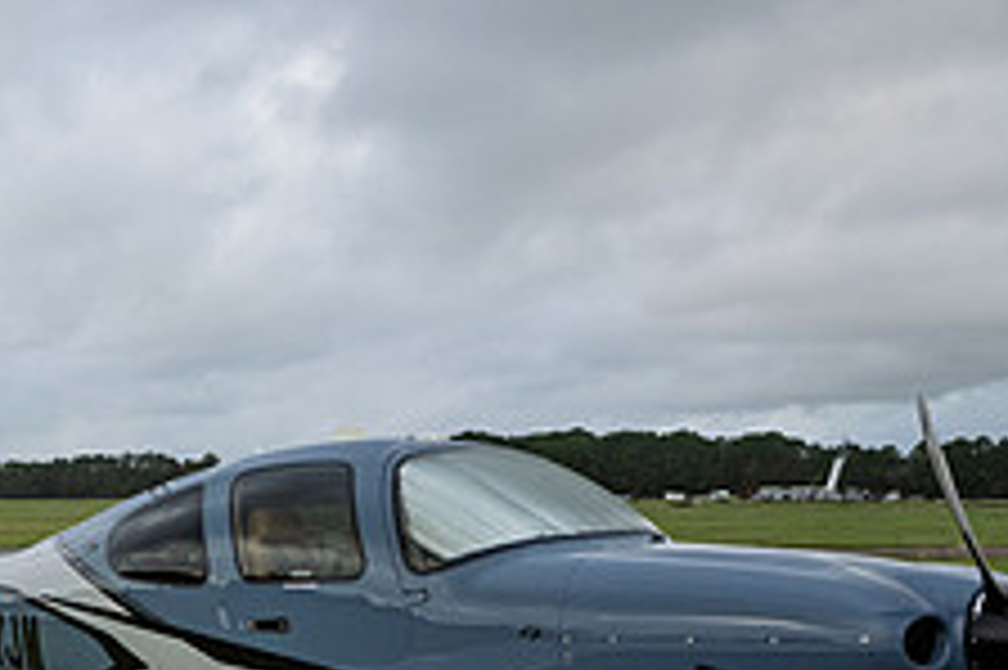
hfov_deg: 32.0
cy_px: 668
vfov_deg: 22.8
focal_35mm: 57
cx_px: -32
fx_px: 1595
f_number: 9
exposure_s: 1/500
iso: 2500
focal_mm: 22
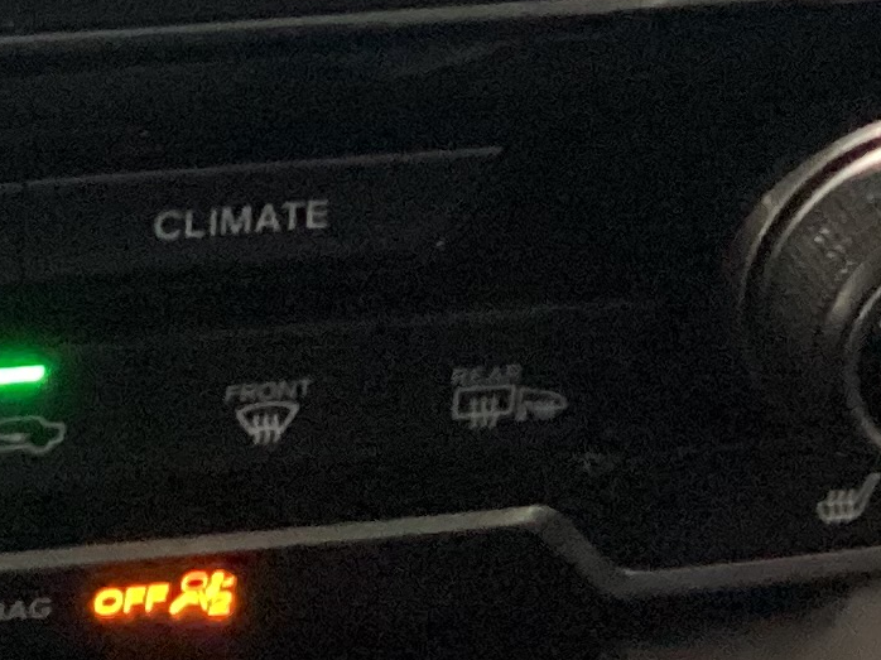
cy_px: -594
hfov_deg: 13.3
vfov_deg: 9.6
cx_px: -138
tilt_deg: -33.2
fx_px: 3689
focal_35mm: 145
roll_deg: -4.0
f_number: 2.4
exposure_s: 1/30
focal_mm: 3.3
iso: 400
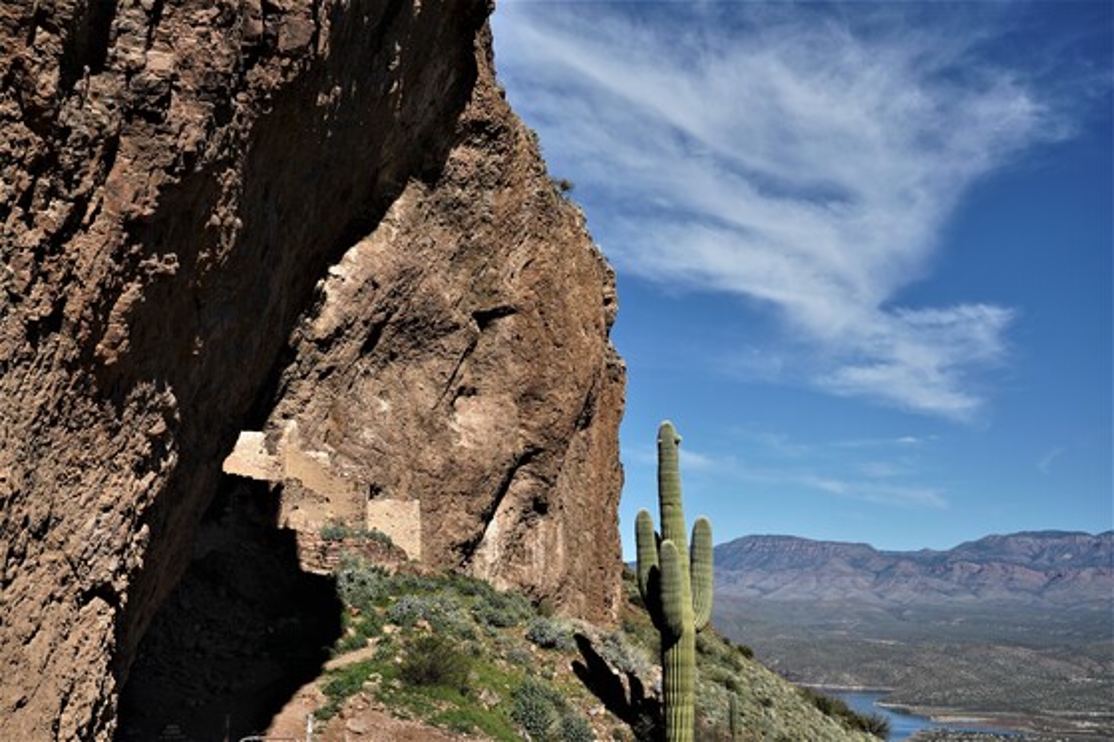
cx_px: 557
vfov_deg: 35.9
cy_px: 371
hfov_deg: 51.9
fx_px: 1145
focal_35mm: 37
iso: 100
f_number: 16
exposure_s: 1/50
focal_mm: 37
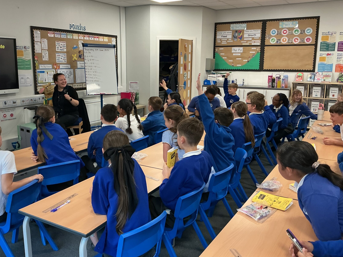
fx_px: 327
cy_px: 124
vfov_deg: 42.9
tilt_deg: -11.3
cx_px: 150
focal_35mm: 33
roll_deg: +0.5
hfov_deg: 55.2
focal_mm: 3
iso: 100
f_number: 1.8
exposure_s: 1/60
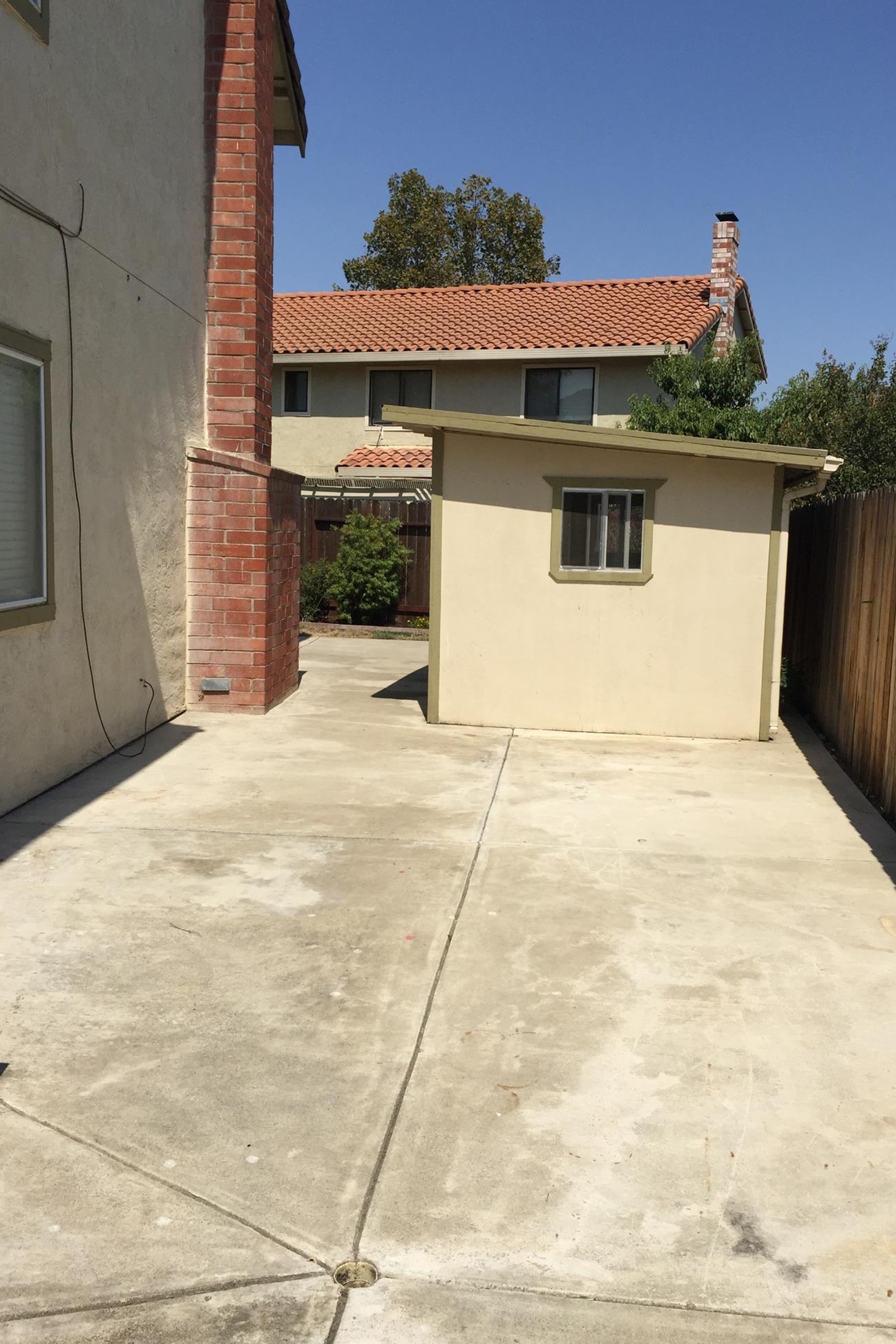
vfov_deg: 60.3
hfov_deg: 42.3
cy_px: 666
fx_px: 1157
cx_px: 490
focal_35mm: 31
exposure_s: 1/3597
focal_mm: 4.15
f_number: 2.2
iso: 32
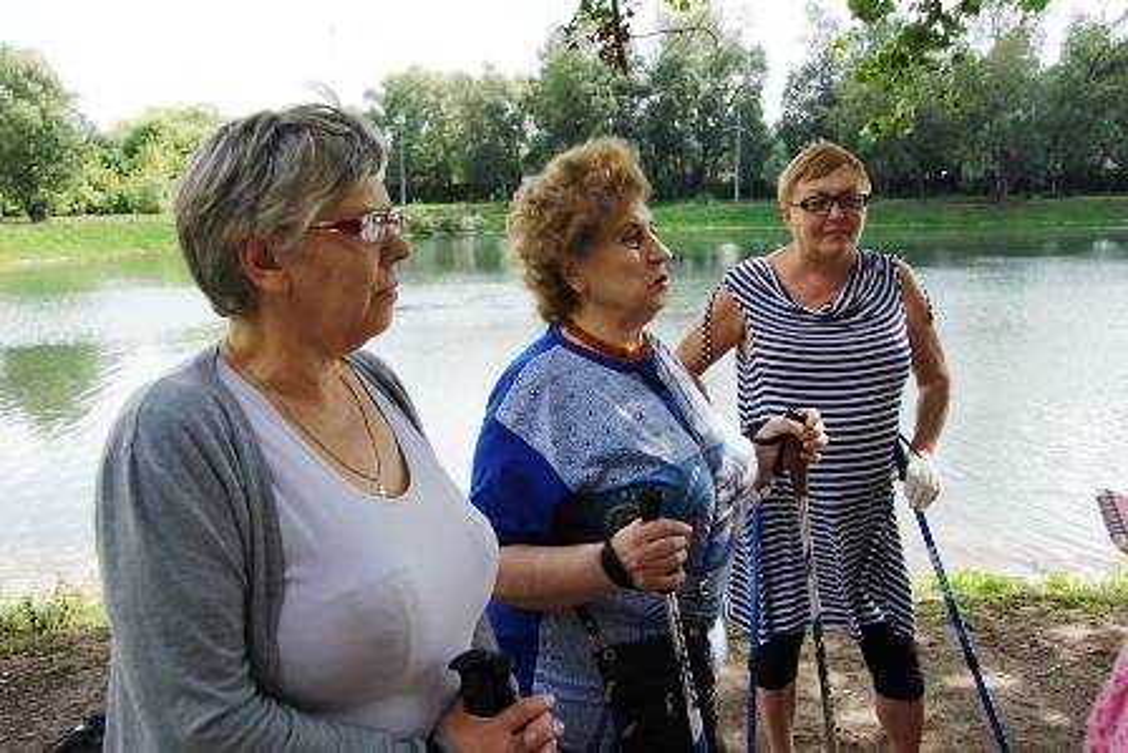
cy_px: 376
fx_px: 1034
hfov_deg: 57.2
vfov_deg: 40.0
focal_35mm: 33
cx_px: 564
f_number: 5.6
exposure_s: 1/125
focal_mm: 22
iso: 100
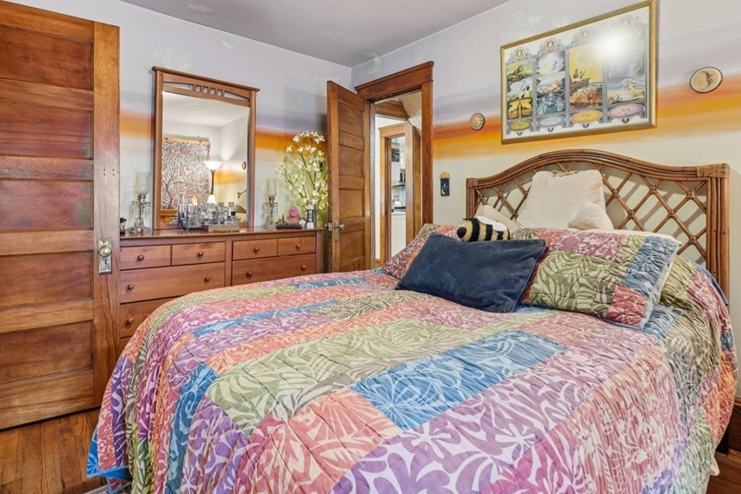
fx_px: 371
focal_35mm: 18
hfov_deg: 90.0
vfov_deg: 66.9
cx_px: 384
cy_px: 203
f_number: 5.6
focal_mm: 10
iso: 400
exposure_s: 1/3.33
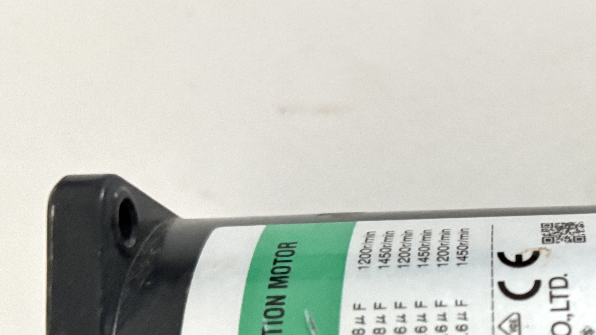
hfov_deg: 32.5
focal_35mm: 60
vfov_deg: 19.3
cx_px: 575
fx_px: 948
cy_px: 363
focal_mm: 5.96
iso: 1000
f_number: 1.6
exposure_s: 1/27
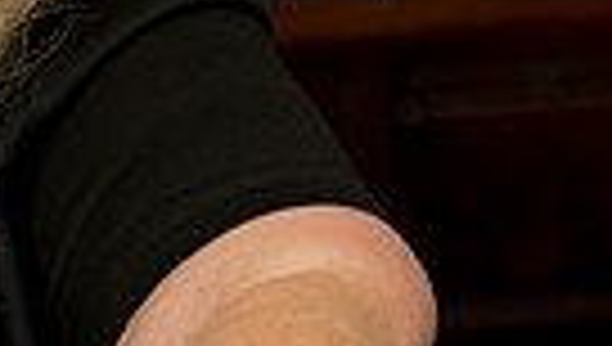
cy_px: -11
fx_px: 8598
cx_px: -15
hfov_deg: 4.1
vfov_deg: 2.3
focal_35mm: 529
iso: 400
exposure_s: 1/80
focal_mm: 98
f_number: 2.8
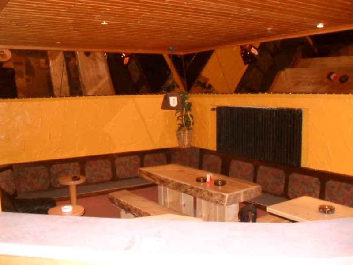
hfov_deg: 52.6
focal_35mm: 35
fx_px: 357
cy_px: 132
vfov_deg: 40.7
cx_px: 176
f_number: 2.8
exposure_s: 1/45
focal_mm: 6.2
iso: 400
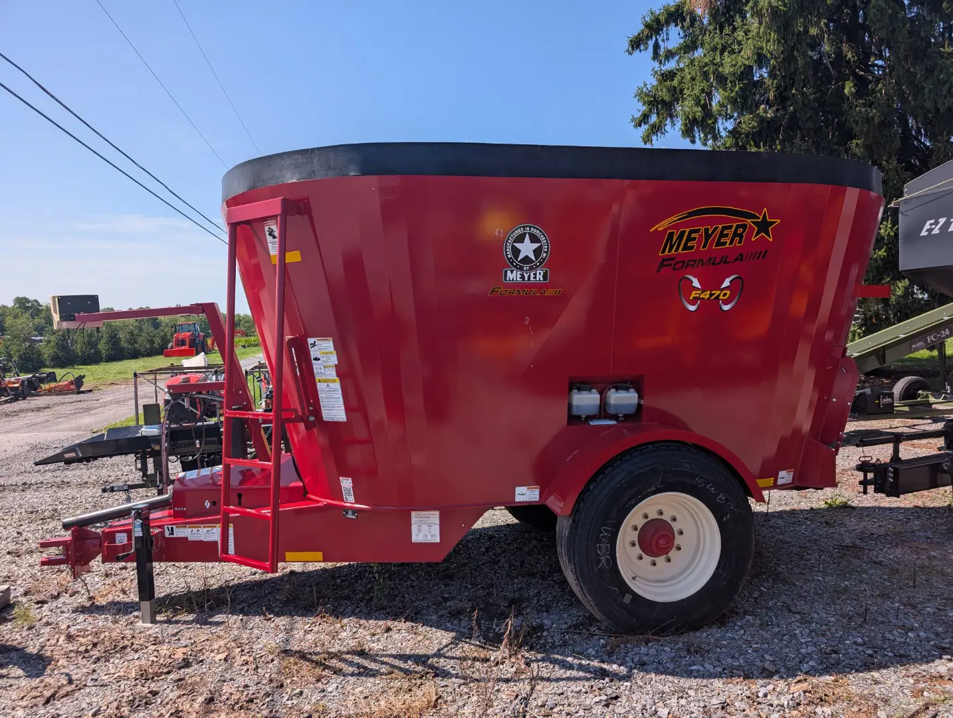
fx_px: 662
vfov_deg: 56.9
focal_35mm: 24
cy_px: 359
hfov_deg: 71.5
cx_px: 476
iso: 21
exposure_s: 1/892
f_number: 1.68
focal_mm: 6.9
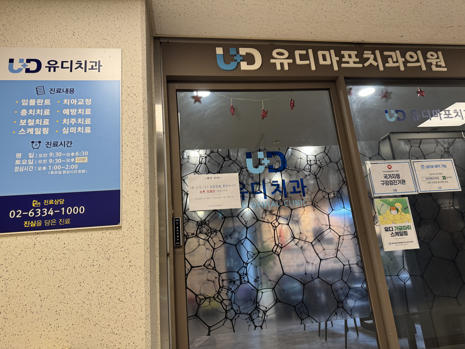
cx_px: 232
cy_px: 174
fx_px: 322
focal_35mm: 24
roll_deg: +5.6
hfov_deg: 71.6
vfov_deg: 56.8
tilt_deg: +16.6
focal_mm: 6.76
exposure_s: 1/120
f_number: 1.78
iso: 160
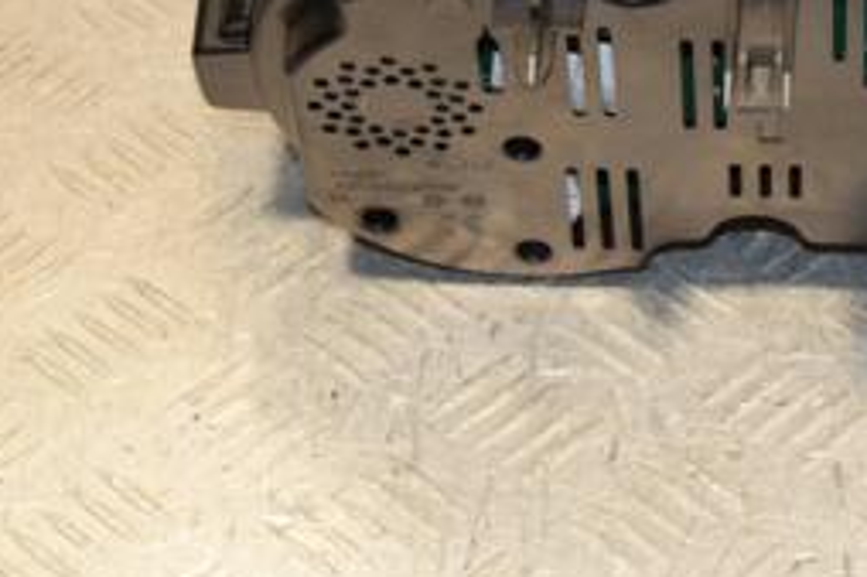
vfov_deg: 9.1
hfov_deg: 13.5
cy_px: -31
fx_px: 3586
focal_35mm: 149
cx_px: 946
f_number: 5.6
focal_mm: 42
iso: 800
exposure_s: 1/200
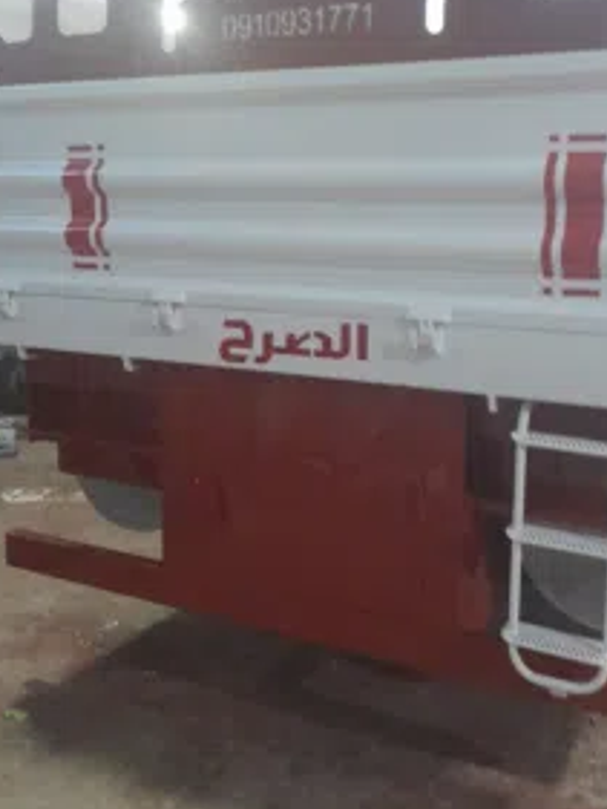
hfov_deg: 38.5
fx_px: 864
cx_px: 365
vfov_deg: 49.9
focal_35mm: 37
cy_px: 337
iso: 400
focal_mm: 3.98
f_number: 1.8
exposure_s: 1/25
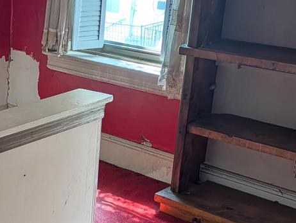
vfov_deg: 19.7
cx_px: -124
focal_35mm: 75
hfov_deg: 22.3
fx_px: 642
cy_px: 91
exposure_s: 1/47.3
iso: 23
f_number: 1.68
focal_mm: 6.9
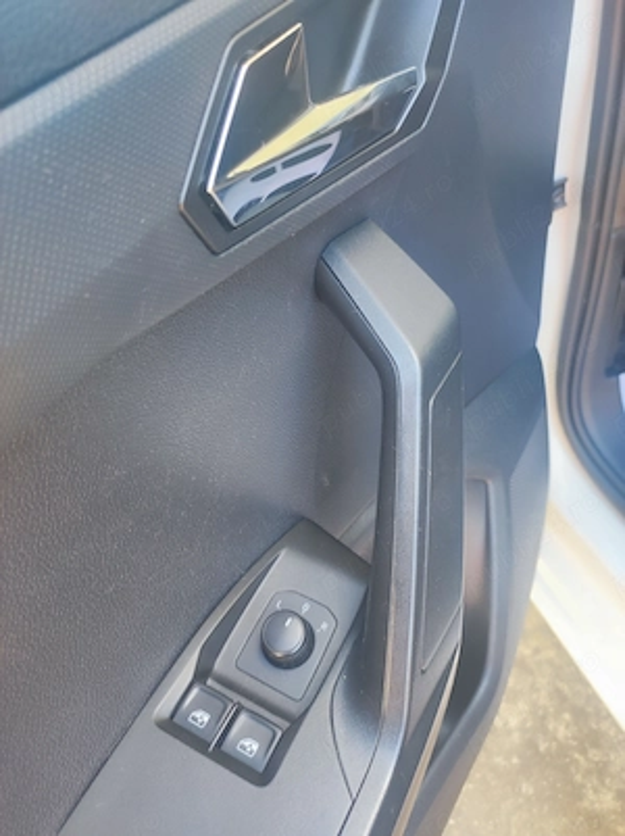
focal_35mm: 25
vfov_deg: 69.4
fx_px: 603
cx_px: 312
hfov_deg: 54.8
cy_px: 418
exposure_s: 1/50
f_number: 1.79
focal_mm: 4.7
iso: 107
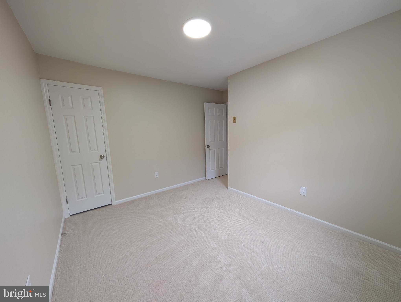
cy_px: 151
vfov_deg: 94.6
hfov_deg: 110.5
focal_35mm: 12
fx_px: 139
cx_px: 200
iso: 62
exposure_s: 1/30
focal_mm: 2.02
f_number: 1.7
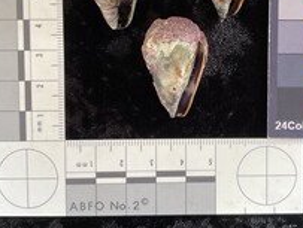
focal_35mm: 50
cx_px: 203
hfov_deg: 37.7
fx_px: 438
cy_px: 57
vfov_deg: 28.8
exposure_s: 1/60
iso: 125
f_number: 1.8
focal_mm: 3
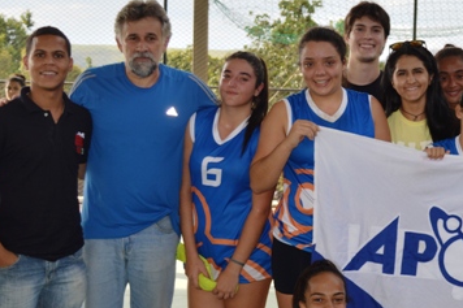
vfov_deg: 13.5
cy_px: 221
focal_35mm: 101
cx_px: 427
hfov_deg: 19.8
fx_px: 1298
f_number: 5
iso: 100
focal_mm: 30
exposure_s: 1/200
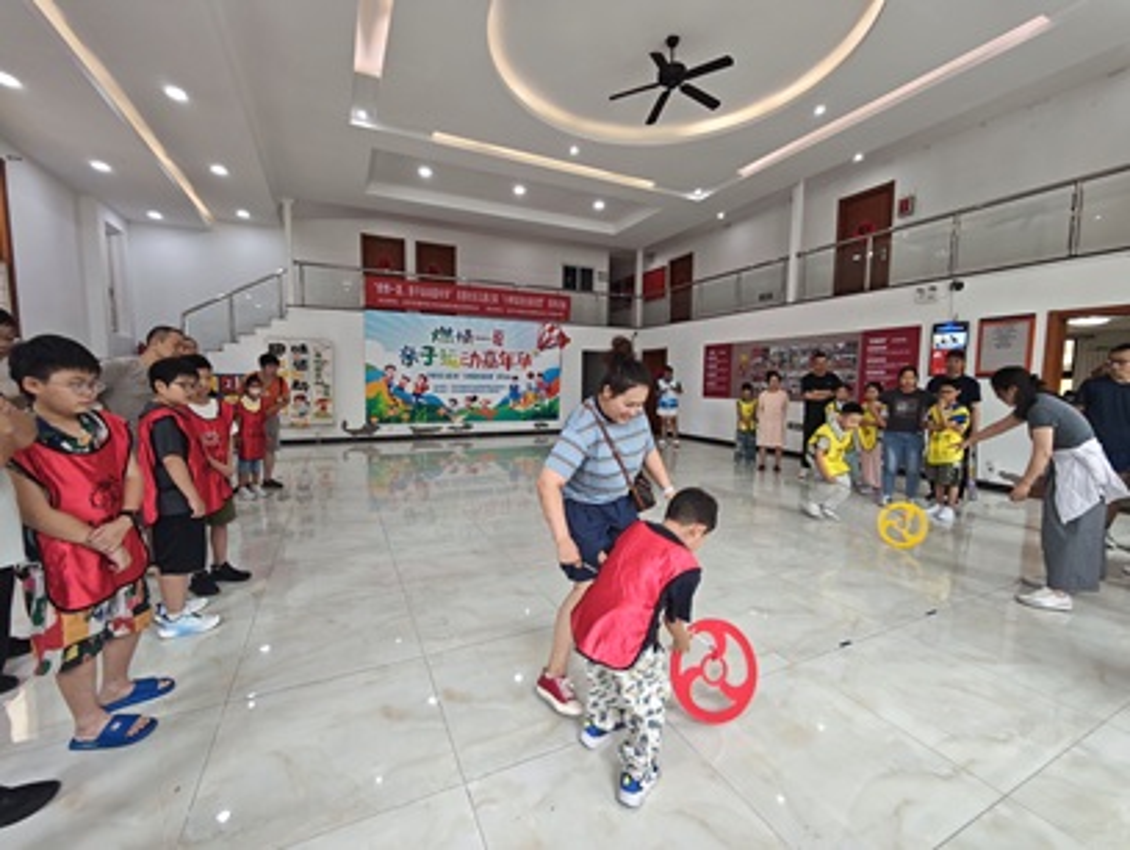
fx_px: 458
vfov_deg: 85.8
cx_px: 565
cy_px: 425
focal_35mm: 14
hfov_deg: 102.0
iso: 400
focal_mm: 2.16
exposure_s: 1/50
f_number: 2.2
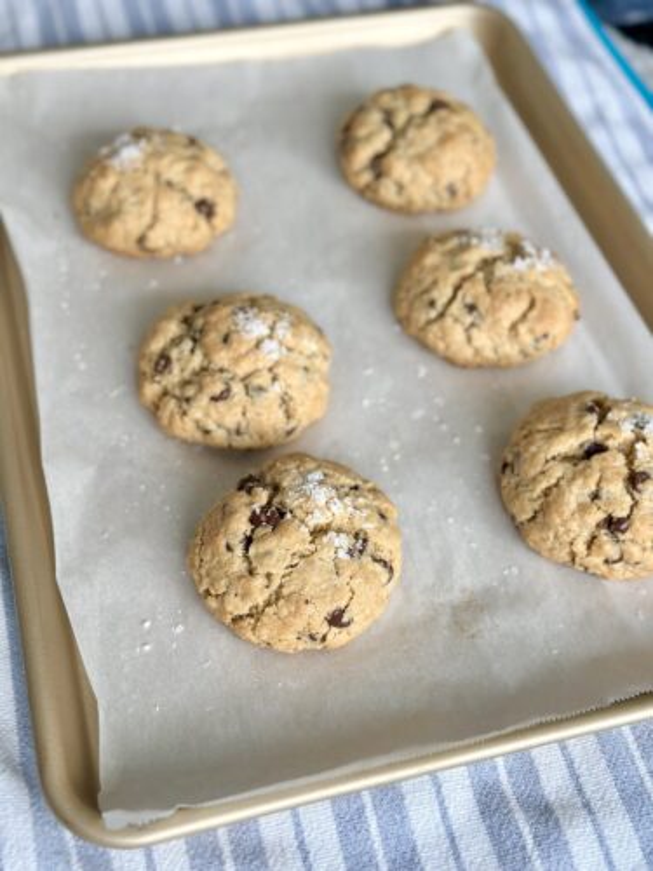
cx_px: 326
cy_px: 436
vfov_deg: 39.7
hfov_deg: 30.3
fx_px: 1207
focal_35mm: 48
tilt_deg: -50.7
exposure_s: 1/399
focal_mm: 6.86
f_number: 1.78
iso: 80
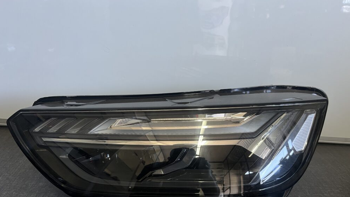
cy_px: 131
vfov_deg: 39.7
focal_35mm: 29
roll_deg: -4.8
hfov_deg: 66.1
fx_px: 269
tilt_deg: -25.5
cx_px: 177
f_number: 1.6
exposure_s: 1/74
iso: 125
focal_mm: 5.1
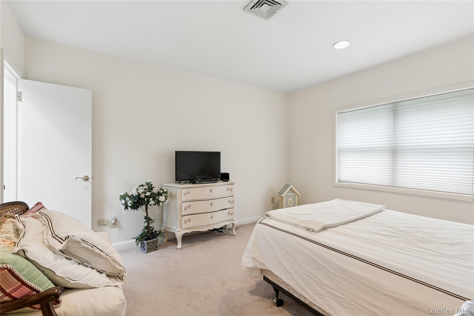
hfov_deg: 93.3
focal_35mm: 17
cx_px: 237
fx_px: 224
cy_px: 158
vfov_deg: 70.4
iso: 100
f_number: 10
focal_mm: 17
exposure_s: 1/2
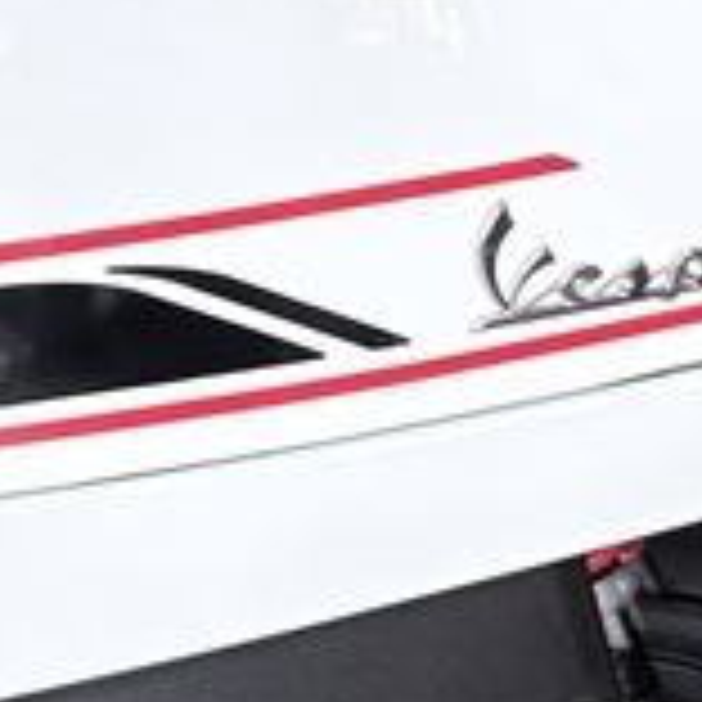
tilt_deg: -5.8
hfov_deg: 8.3
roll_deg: +0.8
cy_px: 45
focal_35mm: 189
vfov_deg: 9.2
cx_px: -1156
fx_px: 4336
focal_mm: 5.96
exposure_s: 1/122
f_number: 1.6
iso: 64
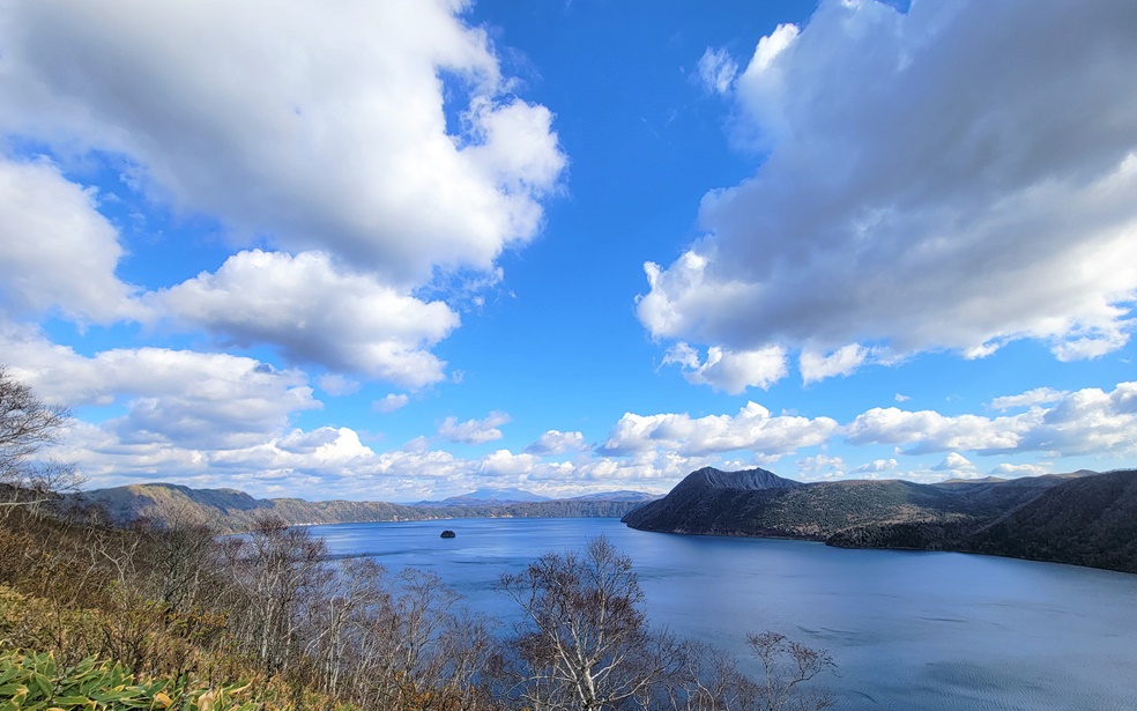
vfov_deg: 77.8
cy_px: 425
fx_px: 434
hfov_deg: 105.3
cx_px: 568
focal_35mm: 14
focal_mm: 2.2
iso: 50
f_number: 2.2
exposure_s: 1/1533
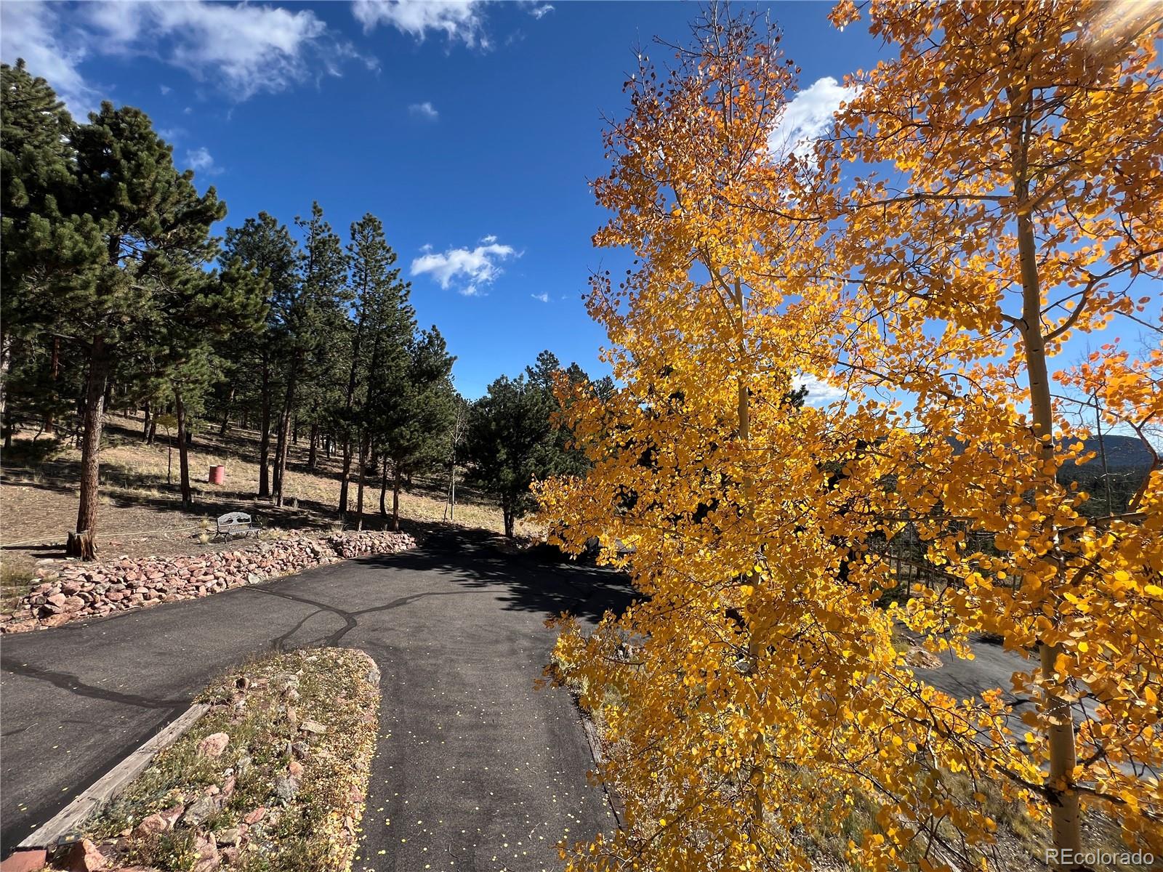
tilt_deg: +0.1
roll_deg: -1.1
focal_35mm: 13
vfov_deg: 89.9
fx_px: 437
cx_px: 582
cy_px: 436
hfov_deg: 106.2
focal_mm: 1.57
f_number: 1.8
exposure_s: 1/1043
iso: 32
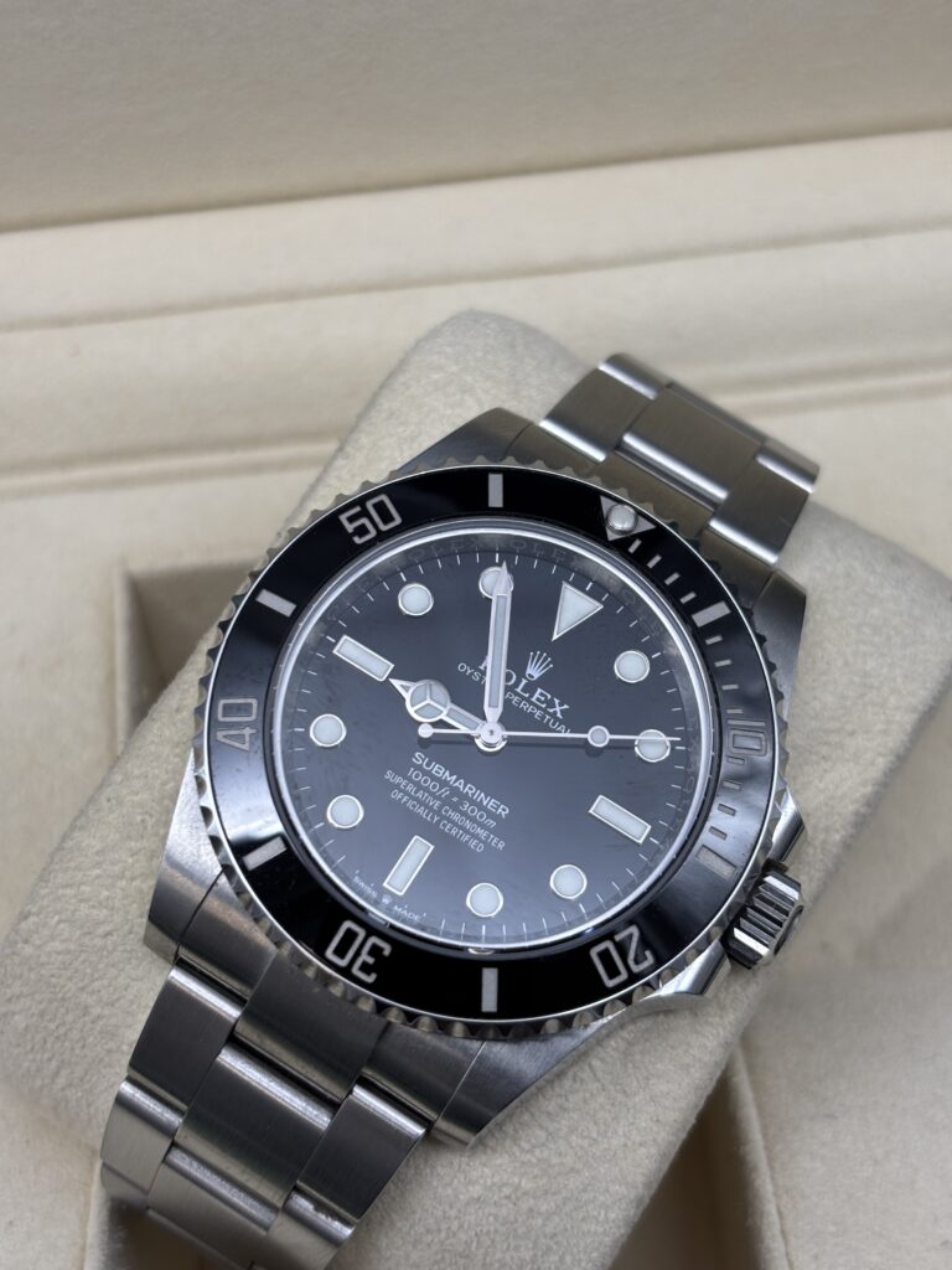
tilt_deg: -50.8
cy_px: 635
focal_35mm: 52
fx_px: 1907
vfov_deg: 36.8
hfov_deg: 28.0
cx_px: 476
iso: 32
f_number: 1.6
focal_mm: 5.96
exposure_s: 1/100
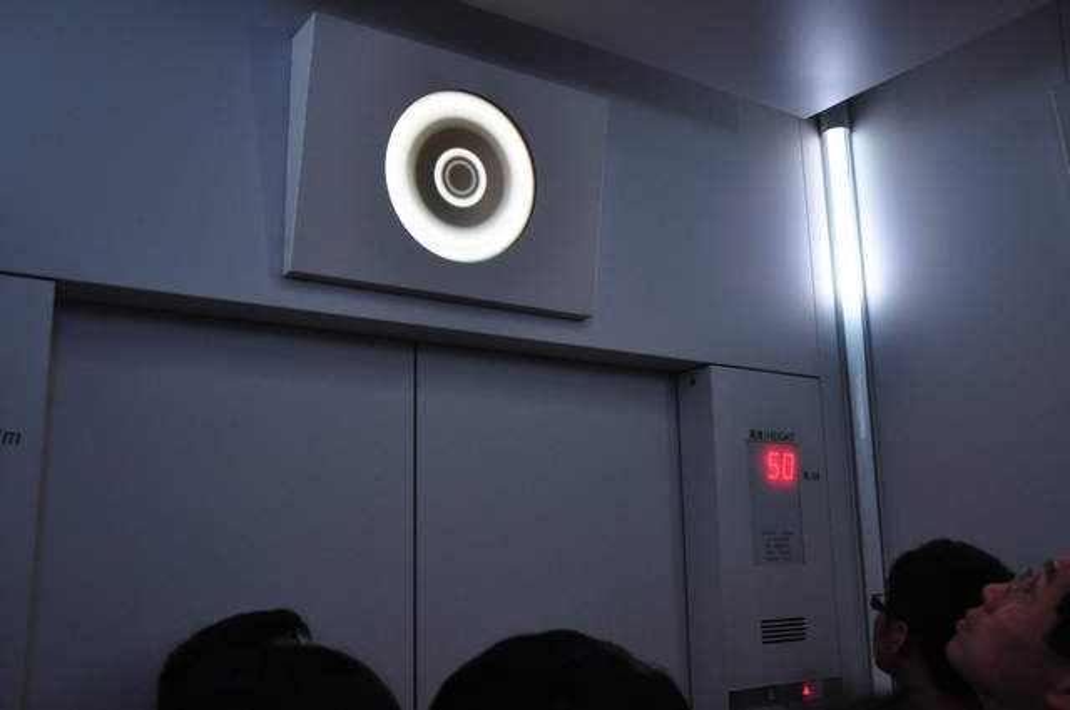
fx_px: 980
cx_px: 535
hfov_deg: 57.3
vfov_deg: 39.9
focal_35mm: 33
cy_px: 355
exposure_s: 1/40
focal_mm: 22
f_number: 3.8
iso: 1000
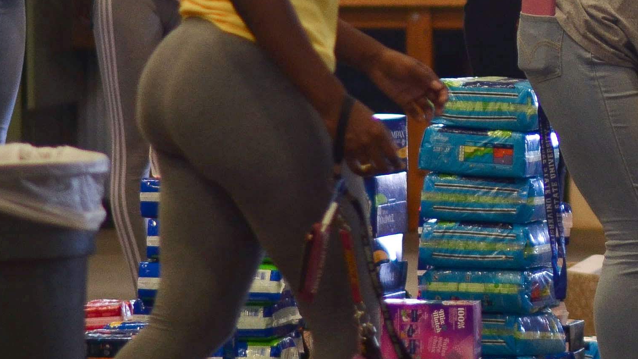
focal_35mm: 436
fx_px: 7370
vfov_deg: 2.8
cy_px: -23
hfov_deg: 4.9
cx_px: 821
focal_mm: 85
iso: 320
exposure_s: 1/250
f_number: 1.8
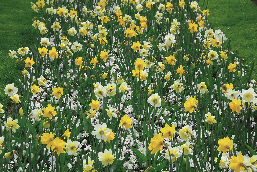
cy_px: 86
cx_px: 128
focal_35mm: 135
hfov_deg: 15.2
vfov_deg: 10.2
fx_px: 965
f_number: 13
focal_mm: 90
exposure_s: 1/320
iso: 320
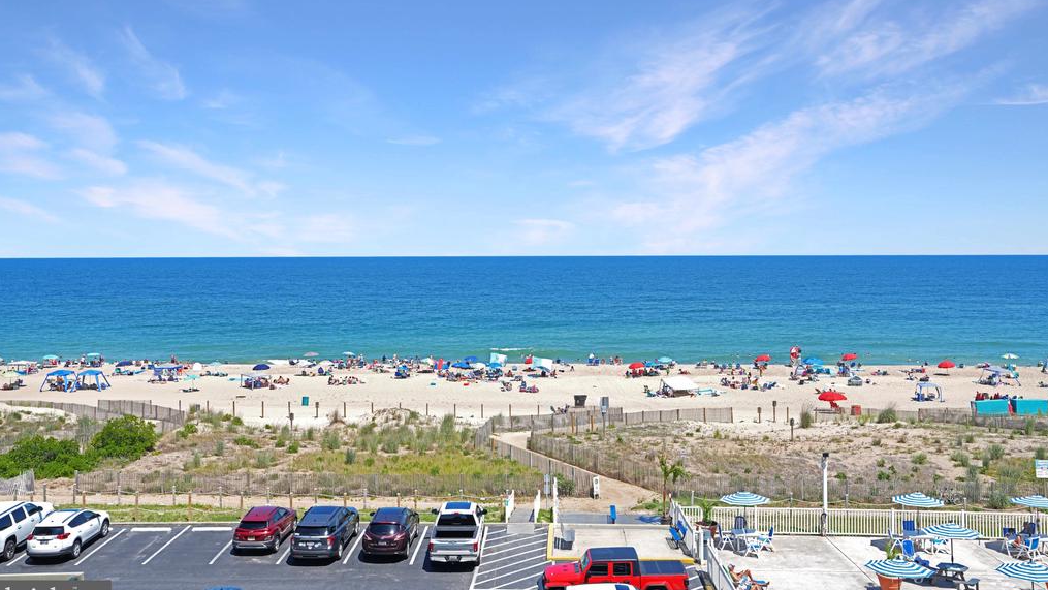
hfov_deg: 54.0
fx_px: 1028
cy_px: 265
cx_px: 526
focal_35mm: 37
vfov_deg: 32.0
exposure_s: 1/200
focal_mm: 35
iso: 64
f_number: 6.3
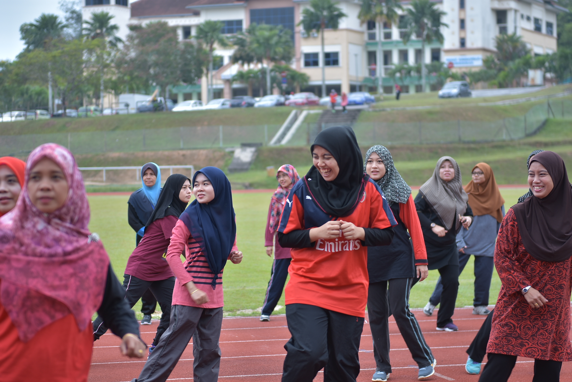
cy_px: 191
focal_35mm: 99
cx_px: 286
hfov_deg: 20.6
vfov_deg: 13.8
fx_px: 1574
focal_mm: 66
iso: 100
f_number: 2.8
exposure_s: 1/200
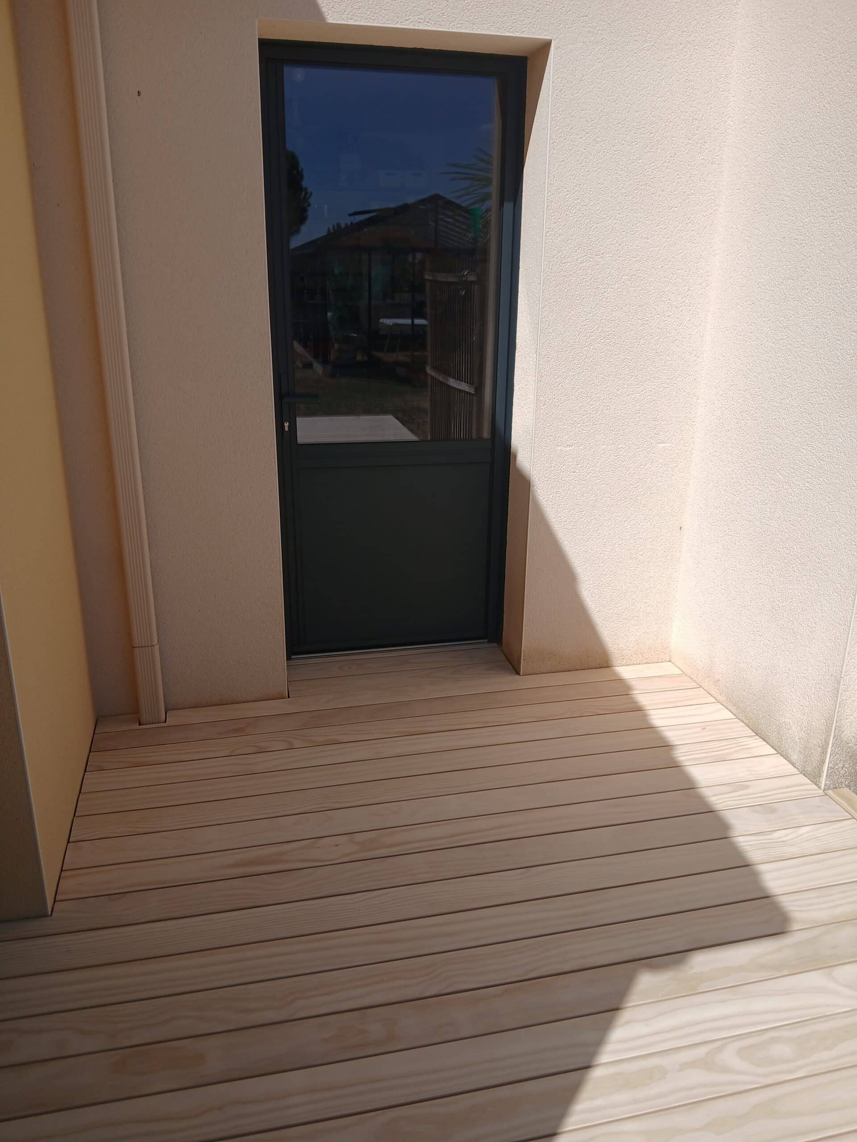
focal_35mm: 26
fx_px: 858
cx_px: 428
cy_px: 571
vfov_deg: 67.3
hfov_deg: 53.1
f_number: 1.8
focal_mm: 3.98
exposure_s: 1/910
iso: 20
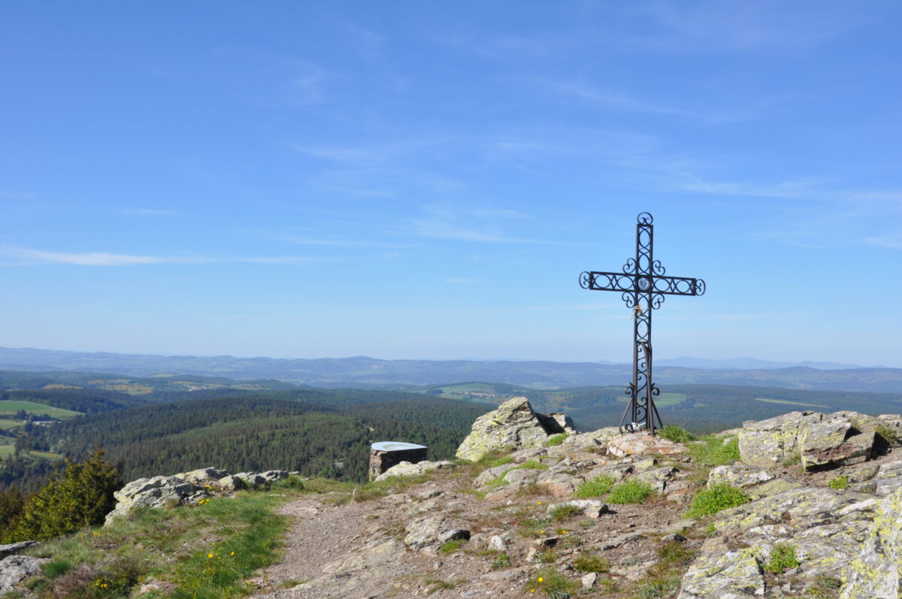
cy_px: 300
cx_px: 451
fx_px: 938
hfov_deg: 51.3
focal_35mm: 38
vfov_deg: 35.4
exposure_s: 1/160
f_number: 13
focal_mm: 25
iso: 200
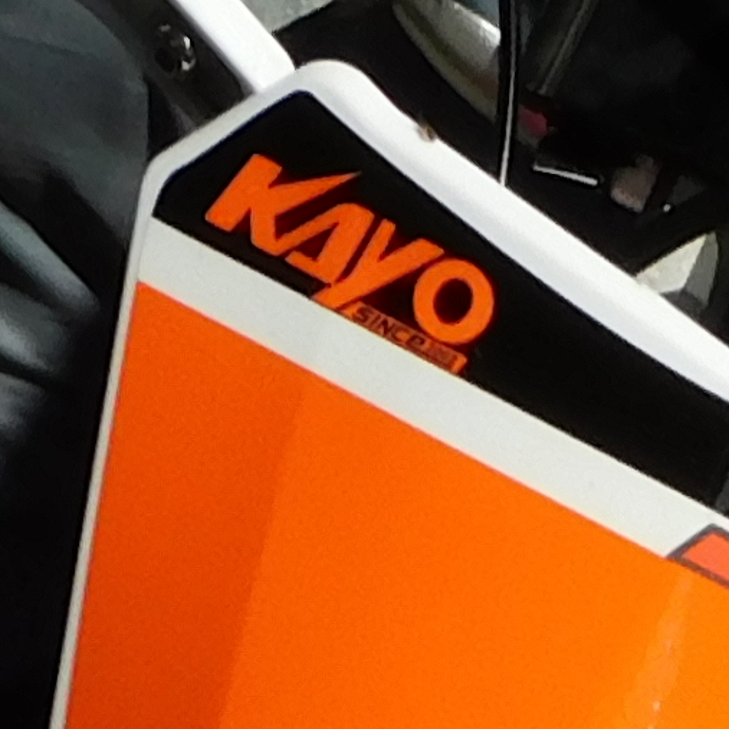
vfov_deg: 5.9
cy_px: 2003
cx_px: 1173
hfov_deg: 6.1
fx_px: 6695
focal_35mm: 281
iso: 125
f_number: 3.8
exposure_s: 1/1250
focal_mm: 6.3
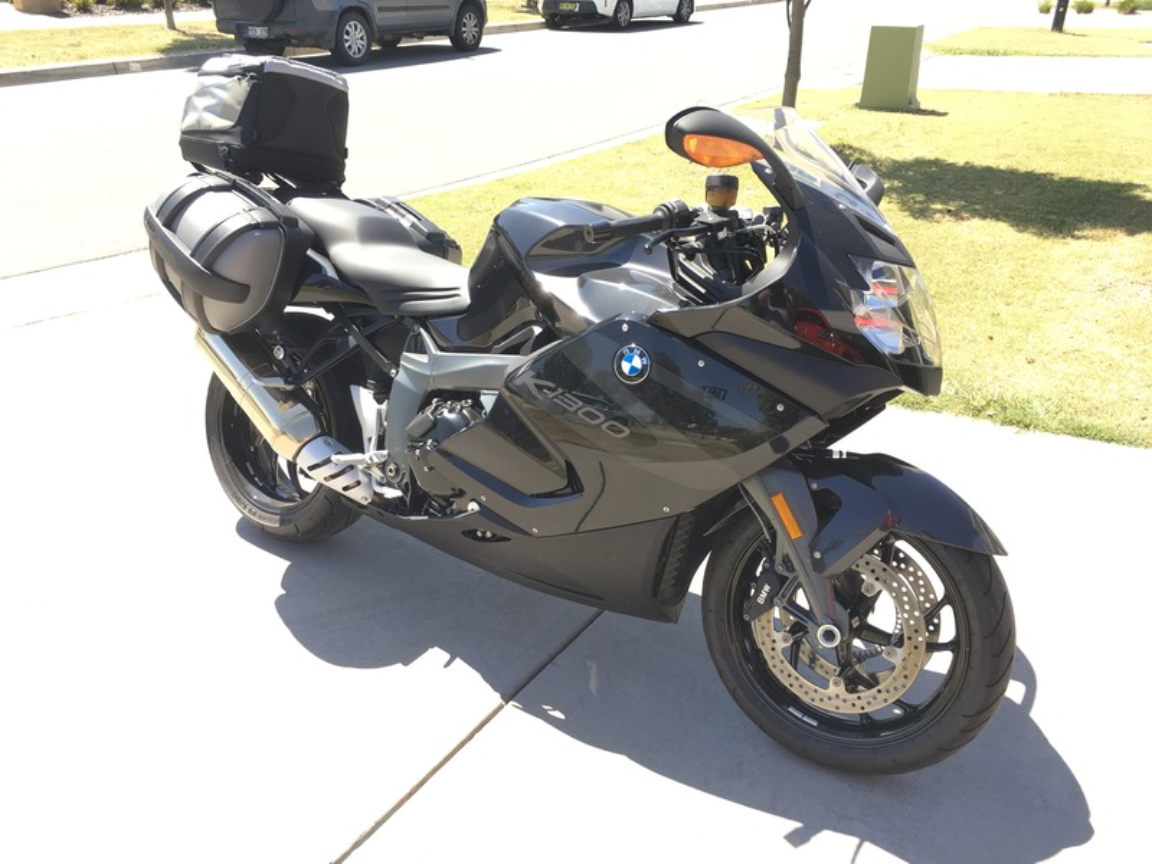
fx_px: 965
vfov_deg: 48.2
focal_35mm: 29
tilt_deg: -24.9
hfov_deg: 61.7
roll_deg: +0.4
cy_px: 432
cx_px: 576
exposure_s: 1/349
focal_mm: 4.15
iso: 25
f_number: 2.2
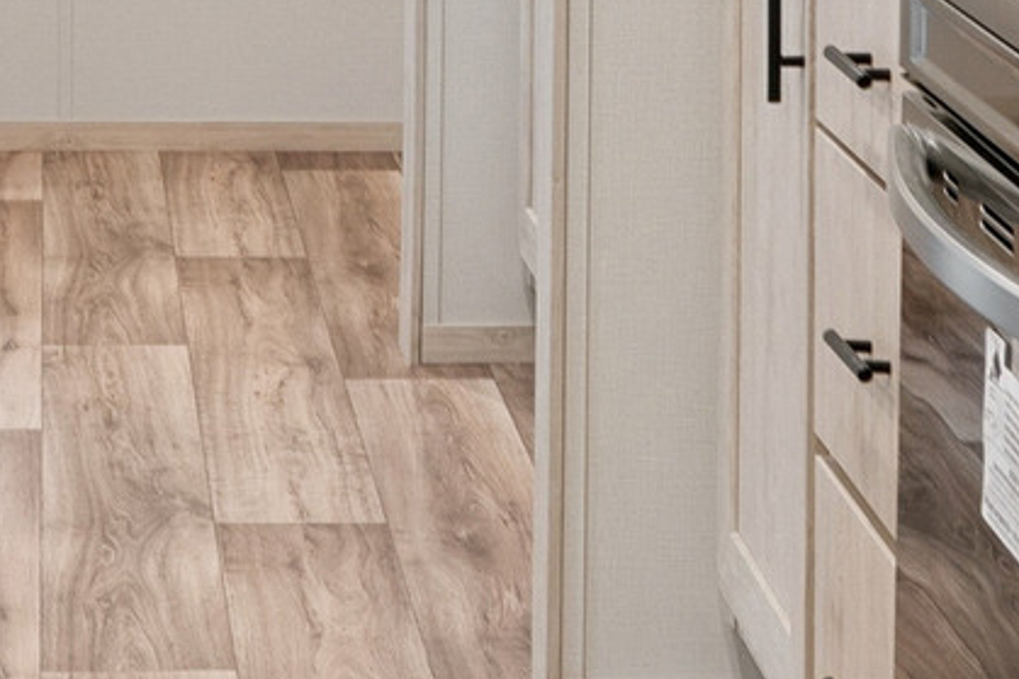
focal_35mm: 154
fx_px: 4357
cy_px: -559
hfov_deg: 13.2
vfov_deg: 8.5
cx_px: 54
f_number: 8
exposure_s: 1/5
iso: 250
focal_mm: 21
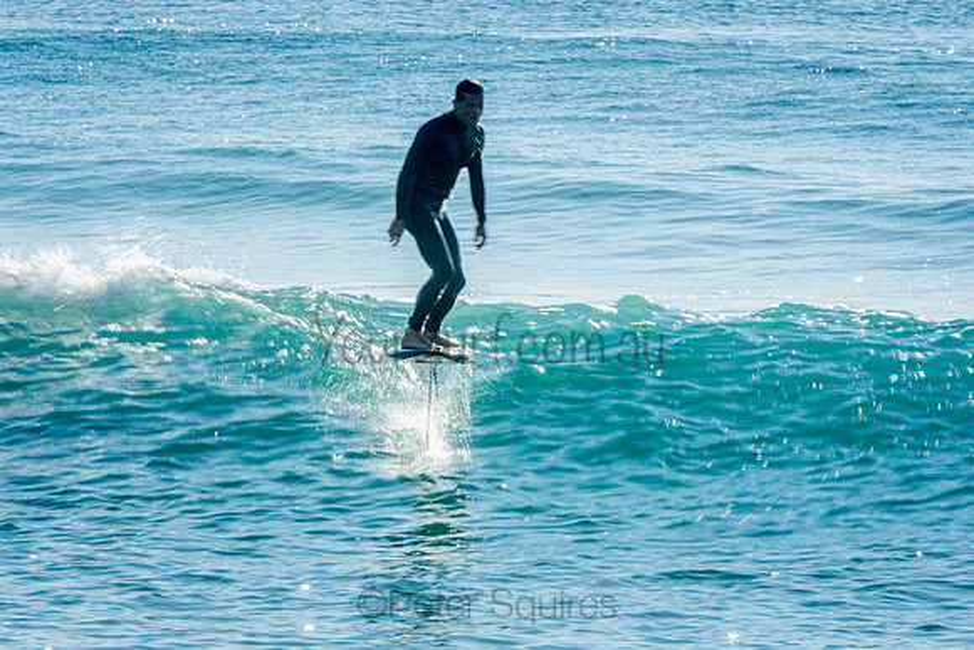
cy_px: 325
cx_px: 487
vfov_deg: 2.3
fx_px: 16236
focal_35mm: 600
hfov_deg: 3.4
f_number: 29
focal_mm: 400
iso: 100
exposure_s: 1/30
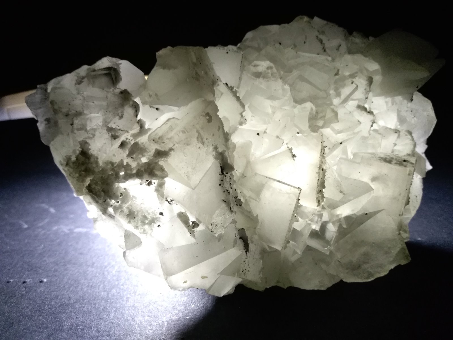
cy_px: 170
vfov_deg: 53.1
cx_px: 226
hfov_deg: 67.3
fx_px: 340
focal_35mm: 26
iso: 790
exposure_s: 1/14.3
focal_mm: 3.54
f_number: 2
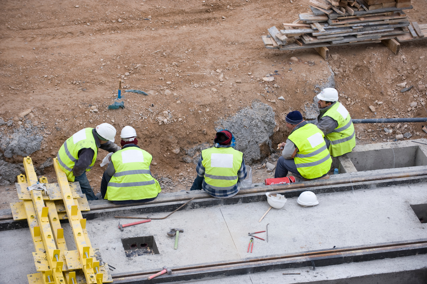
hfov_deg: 17.1
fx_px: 1422
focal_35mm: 120
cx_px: 214
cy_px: 142
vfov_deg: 11.4
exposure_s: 1/250
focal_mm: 120
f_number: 4
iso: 400
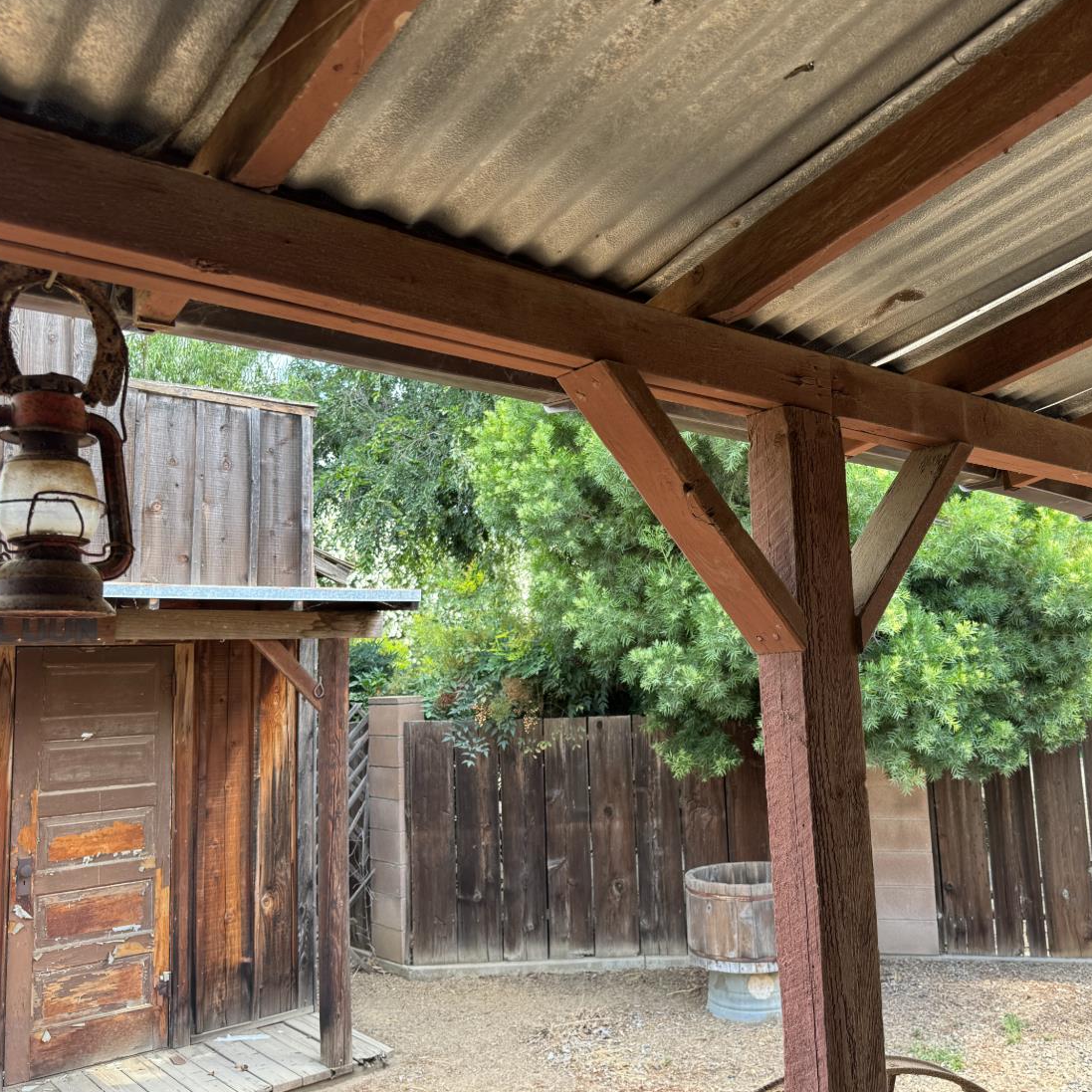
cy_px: 553
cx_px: 605
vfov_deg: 55.6
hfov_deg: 55.5
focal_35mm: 29
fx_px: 1035
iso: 64
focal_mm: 6.76
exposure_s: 1/168
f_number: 1.78
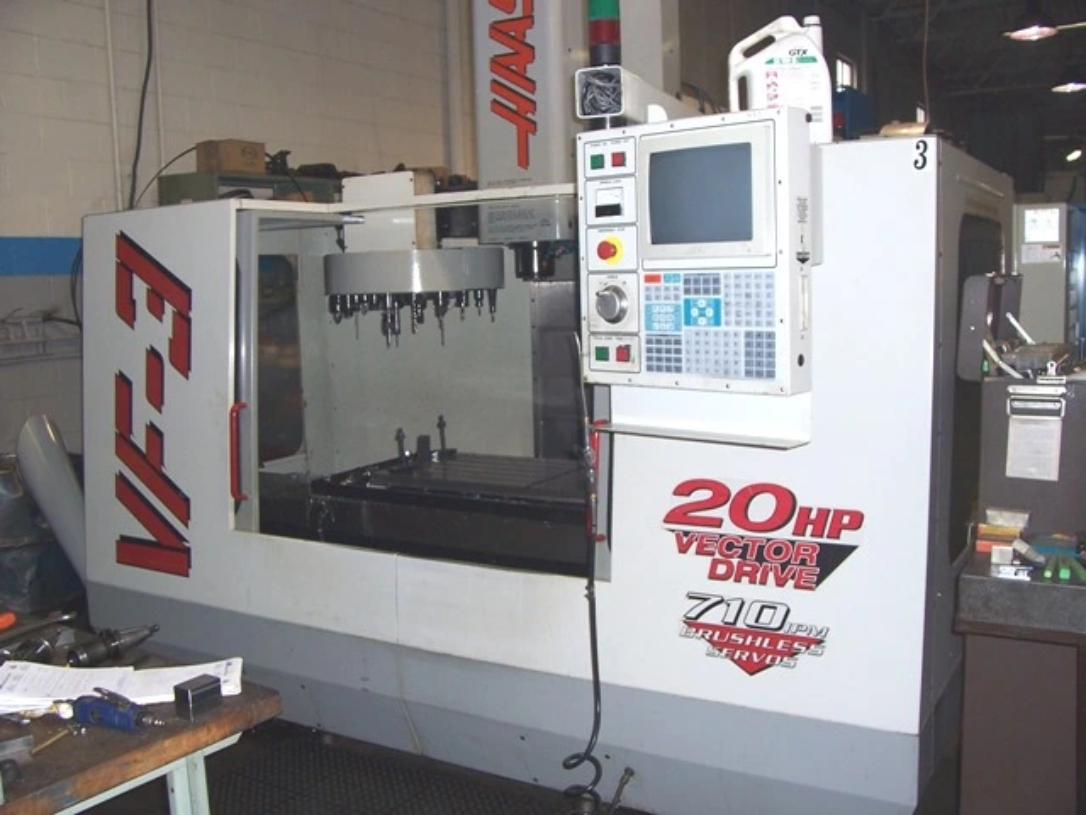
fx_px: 1067
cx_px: 543
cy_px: 408
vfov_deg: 41.8
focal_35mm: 34
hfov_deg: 54.0
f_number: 2.7
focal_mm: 5.6
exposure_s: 1/60
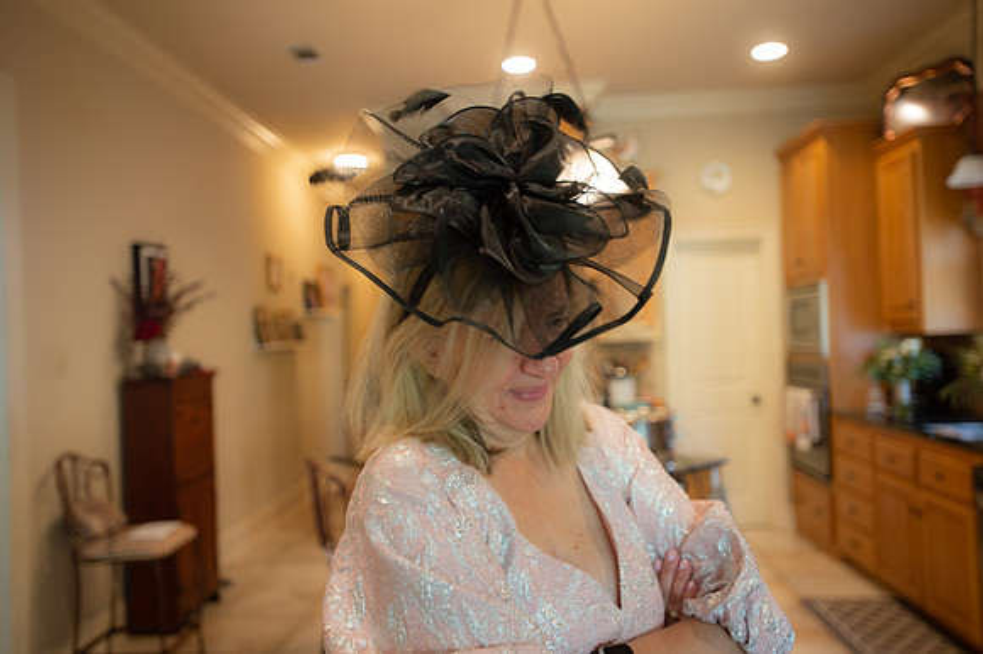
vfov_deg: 41.1
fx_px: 873
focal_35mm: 32
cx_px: 492
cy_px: 327
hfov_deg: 58.7
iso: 500
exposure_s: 1/25
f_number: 2.8
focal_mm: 32
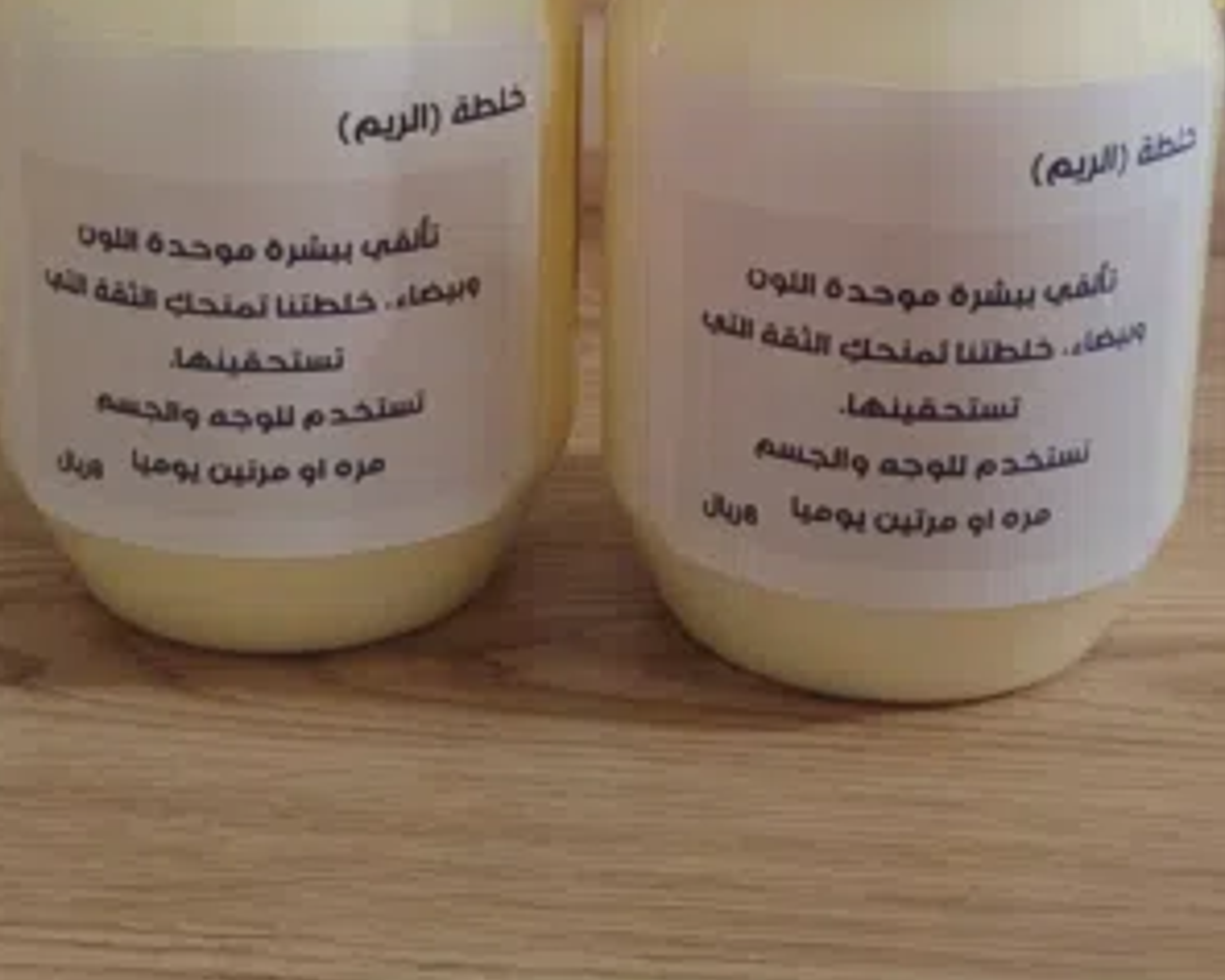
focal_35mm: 62
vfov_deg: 24.2
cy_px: 174
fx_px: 2249
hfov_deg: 30.5
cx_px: 608
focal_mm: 5.25
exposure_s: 1/25
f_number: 1.75
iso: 2384
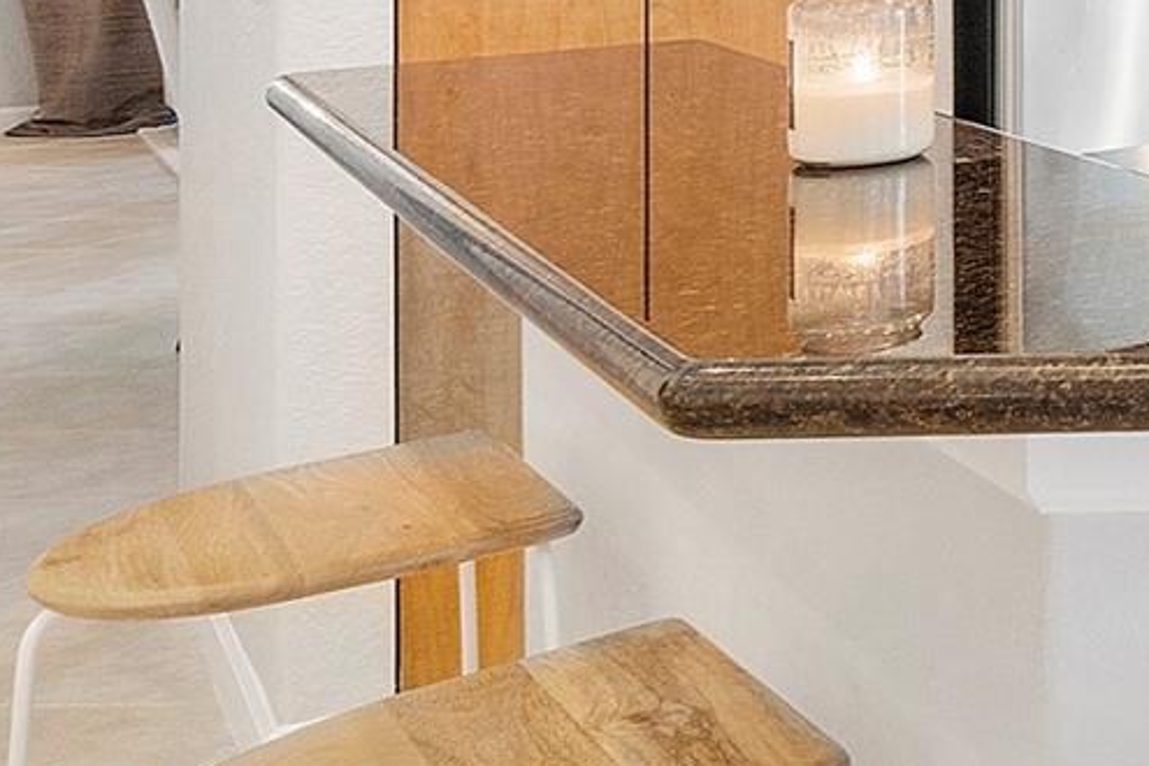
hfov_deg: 21.3
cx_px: 2071
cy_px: -221
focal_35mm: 62
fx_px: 1979
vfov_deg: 20.1
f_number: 11
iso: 160
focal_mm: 10
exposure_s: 1/1.67
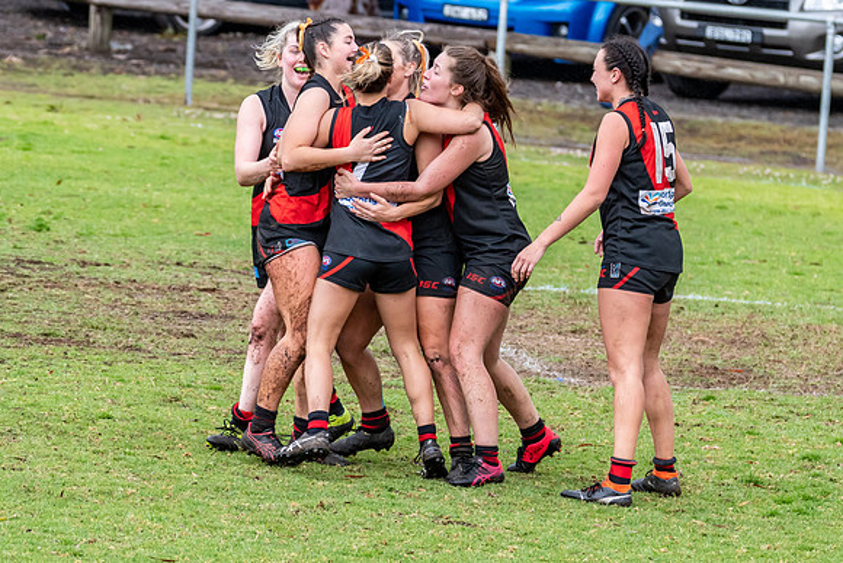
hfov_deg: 4.1
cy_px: 320
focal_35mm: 504
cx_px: 497
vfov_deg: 2.7
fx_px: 11795
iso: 1000
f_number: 7.1
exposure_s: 1/1000
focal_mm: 260
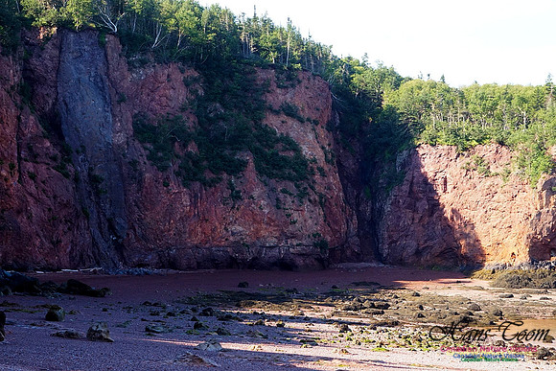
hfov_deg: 20.6
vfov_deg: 13.8
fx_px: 1529
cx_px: 278
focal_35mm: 99
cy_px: 186
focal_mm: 66
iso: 1000
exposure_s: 1/200
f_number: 13
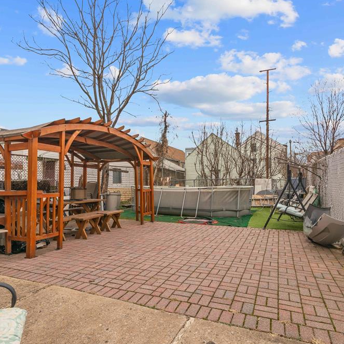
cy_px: 174
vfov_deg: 72.1
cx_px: 170
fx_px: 236
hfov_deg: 72.1
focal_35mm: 21
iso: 400
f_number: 8
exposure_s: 1/400
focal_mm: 16
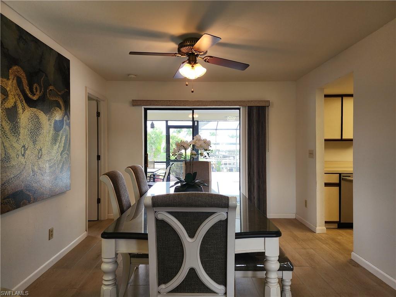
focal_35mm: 23
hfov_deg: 73.9
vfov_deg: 58.9
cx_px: 198
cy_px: 148
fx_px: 263
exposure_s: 1/120
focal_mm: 6.4
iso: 64
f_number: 1.8
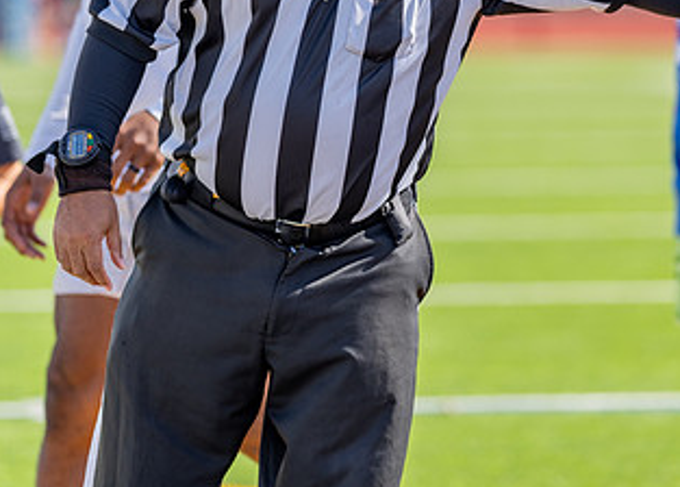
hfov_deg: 7.7
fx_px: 5063
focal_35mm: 262
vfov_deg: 5.5
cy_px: 52
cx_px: 419
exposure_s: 1/2500
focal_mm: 135
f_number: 1.8
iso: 100
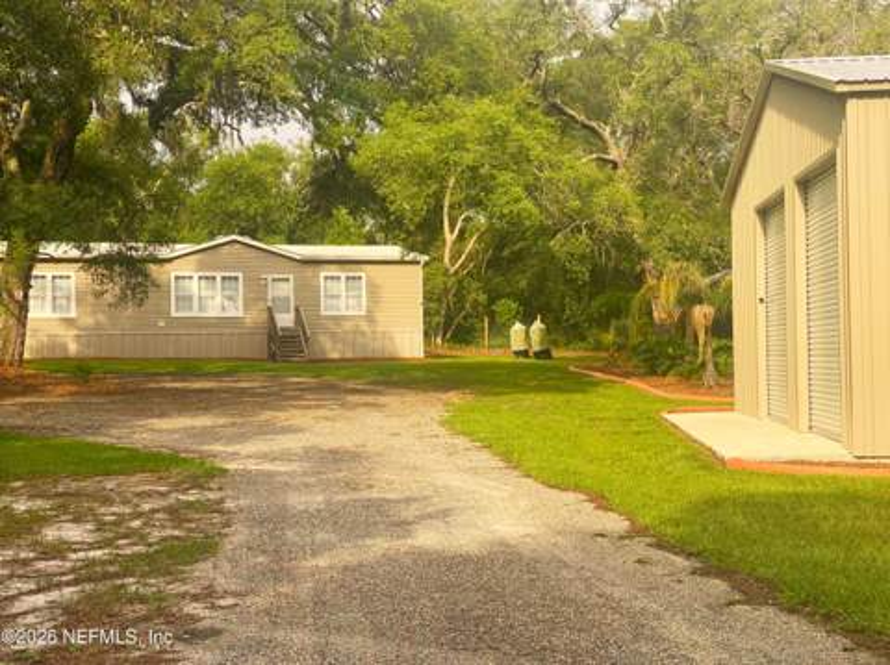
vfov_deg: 28.0
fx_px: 1336
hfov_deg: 36.9
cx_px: 445
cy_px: 332
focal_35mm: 52
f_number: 2
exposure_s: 1/761
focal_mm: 6
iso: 20
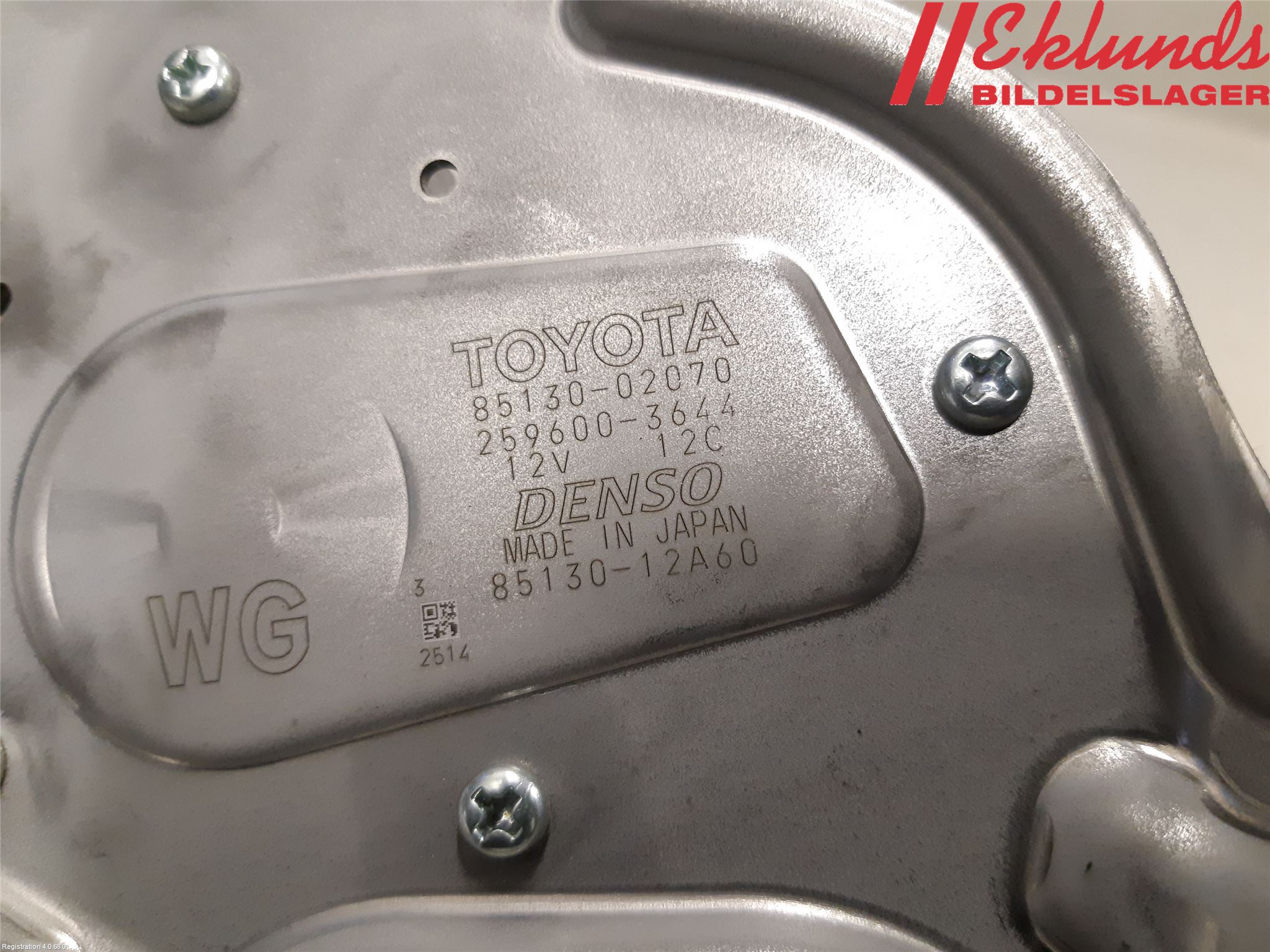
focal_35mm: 26
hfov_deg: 67.3
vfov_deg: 53.1
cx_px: 635
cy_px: 476
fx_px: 954
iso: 320
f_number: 1.7
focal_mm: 3.93
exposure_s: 1/50
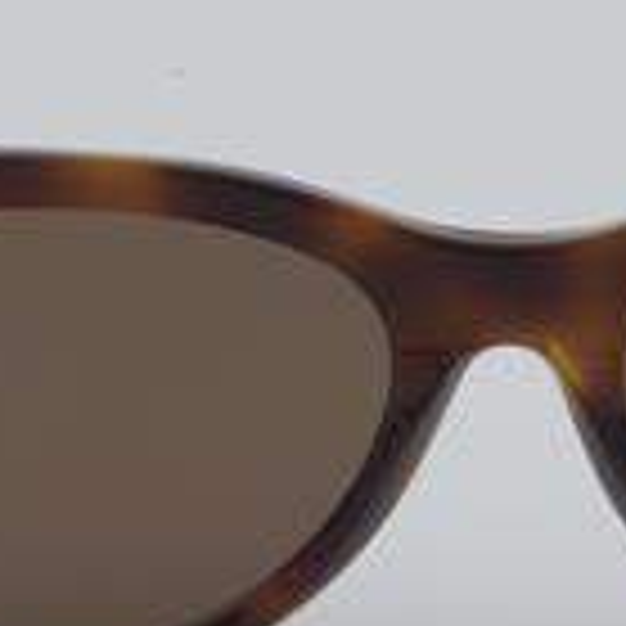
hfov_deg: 8.6
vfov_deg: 8.6
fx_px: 4138
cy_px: 410
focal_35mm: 202
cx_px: 509
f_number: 32
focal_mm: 55
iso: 100
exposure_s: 1/4
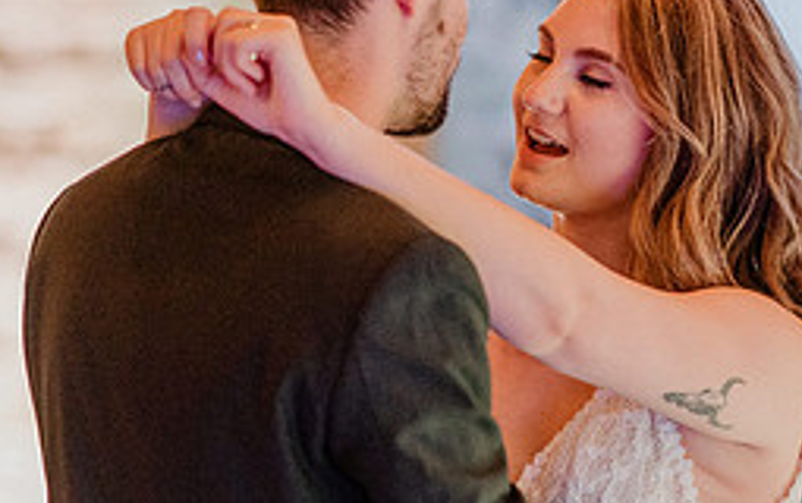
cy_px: 264
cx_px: 356
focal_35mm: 250
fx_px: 5470
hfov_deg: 8.4
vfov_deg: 5.3
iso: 3200
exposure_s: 1/320
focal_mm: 105
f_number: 1.4
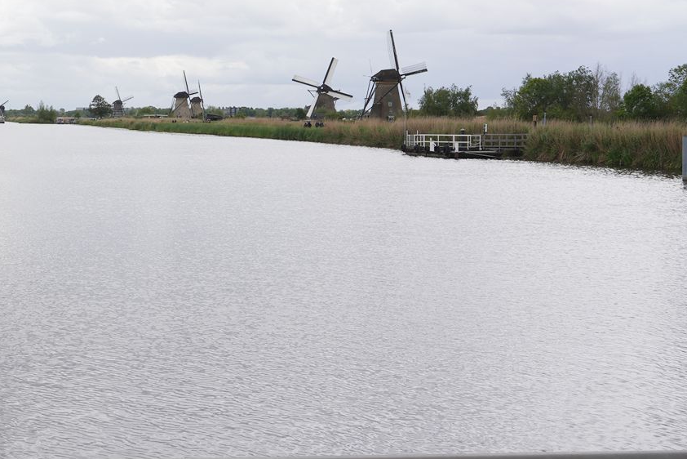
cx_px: 56
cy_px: 145
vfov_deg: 23.7
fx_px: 1088
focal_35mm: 57
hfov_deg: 33.1
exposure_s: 1/100
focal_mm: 24
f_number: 16
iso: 100
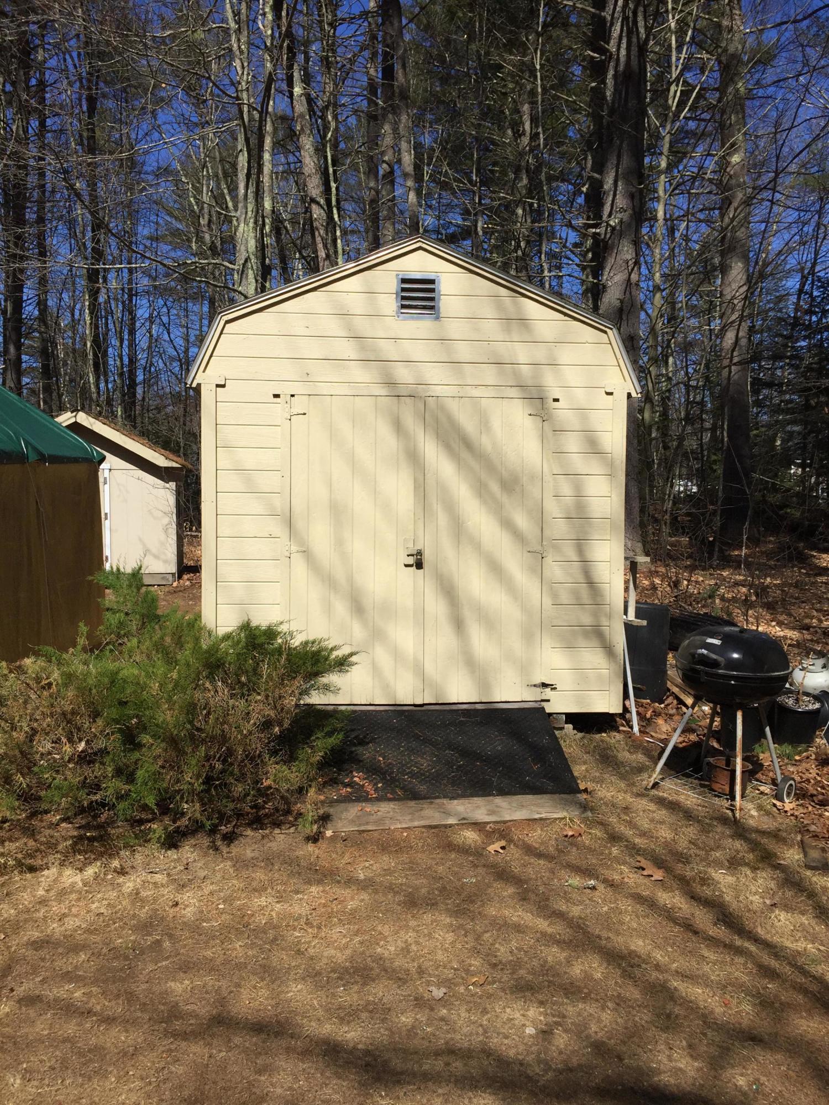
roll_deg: -2.0
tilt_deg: -0.8
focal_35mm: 29
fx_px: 926
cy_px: 552
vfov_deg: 61.7
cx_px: 414
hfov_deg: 48.2
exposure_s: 1/3597
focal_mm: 4.15
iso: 32
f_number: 2.2
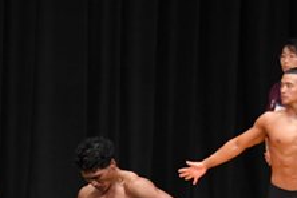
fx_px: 3547
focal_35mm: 430
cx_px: -164
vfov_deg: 3.2
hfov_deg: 4.8
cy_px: 257
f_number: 5.6
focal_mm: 82
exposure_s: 1/400
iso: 4000
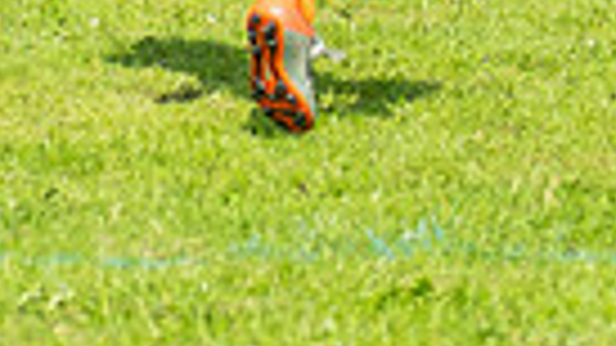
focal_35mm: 745
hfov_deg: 2.9
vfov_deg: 1.6
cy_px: -283
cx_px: -94
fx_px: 12166
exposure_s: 1/3200
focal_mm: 86
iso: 250
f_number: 3.2
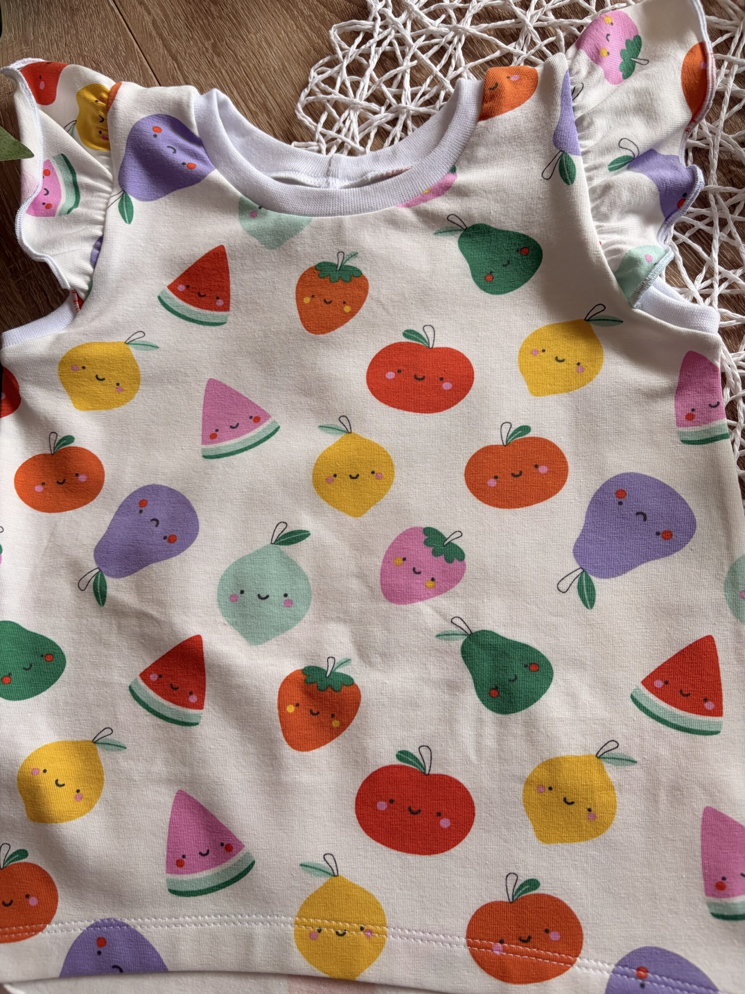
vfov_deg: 67.3
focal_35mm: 26
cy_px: 497
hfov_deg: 53.1
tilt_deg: -74.7
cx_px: 372
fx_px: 746
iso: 32
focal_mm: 5.96
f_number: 1.6
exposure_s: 1/132
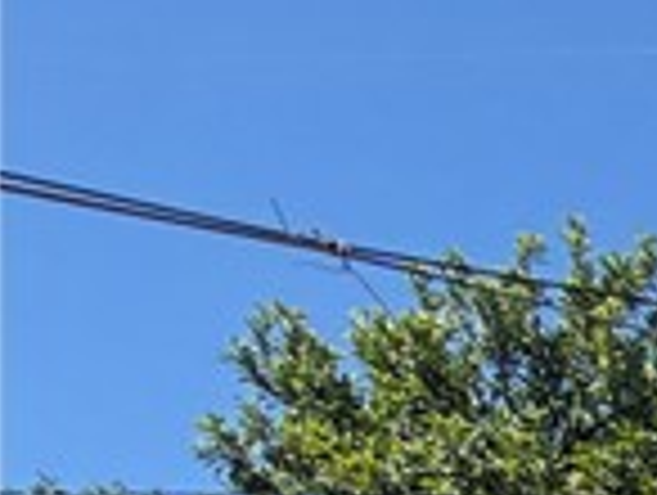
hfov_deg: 9.6
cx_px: 2300
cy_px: 1530
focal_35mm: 98
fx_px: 1863
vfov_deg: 10.3
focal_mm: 2.22
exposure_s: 1/770
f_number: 2.2
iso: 25
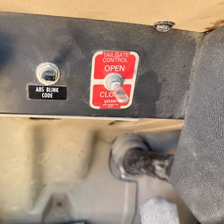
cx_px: 85
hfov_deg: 55.0
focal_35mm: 29
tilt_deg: -29.9
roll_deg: -6.7
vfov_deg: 55.6
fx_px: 212
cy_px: 112
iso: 200
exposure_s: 1/121
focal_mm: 6.76
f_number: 1.78
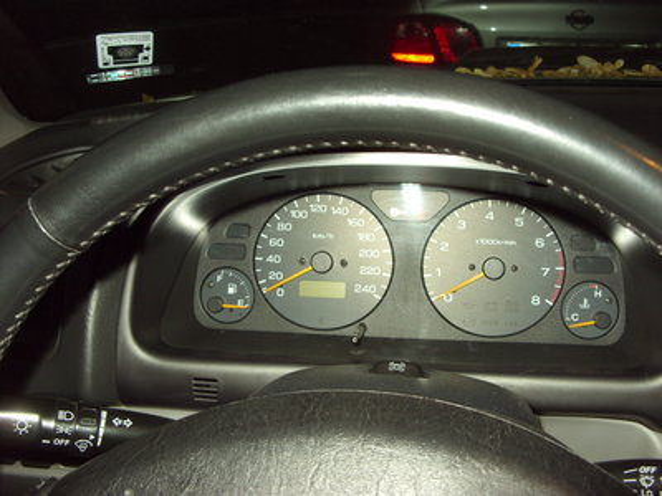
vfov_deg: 37.7
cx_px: 331
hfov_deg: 49.0
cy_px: 248
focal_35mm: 38
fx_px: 727
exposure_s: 1/30
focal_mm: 6.3
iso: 50
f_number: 2.8
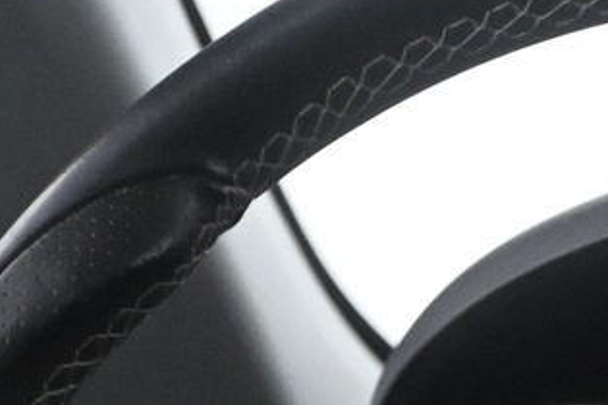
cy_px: 721
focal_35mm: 212
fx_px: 3585
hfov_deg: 9.6
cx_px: 562
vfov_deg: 6.3
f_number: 4.5
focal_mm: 27.5
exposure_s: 1/60
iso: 5600
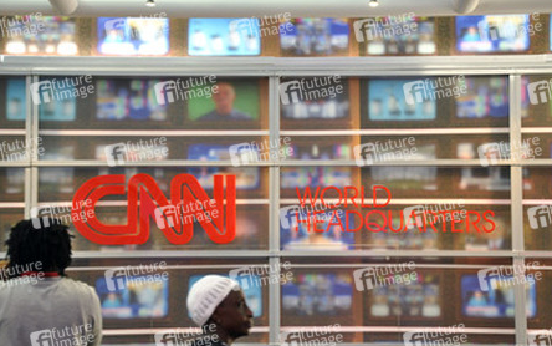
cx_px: 277
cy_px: 183
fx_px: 1445
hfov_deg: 21.6
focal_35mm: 96
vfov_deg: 13.6
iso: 1000
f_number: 5.3
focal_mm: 62
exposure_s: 1/80
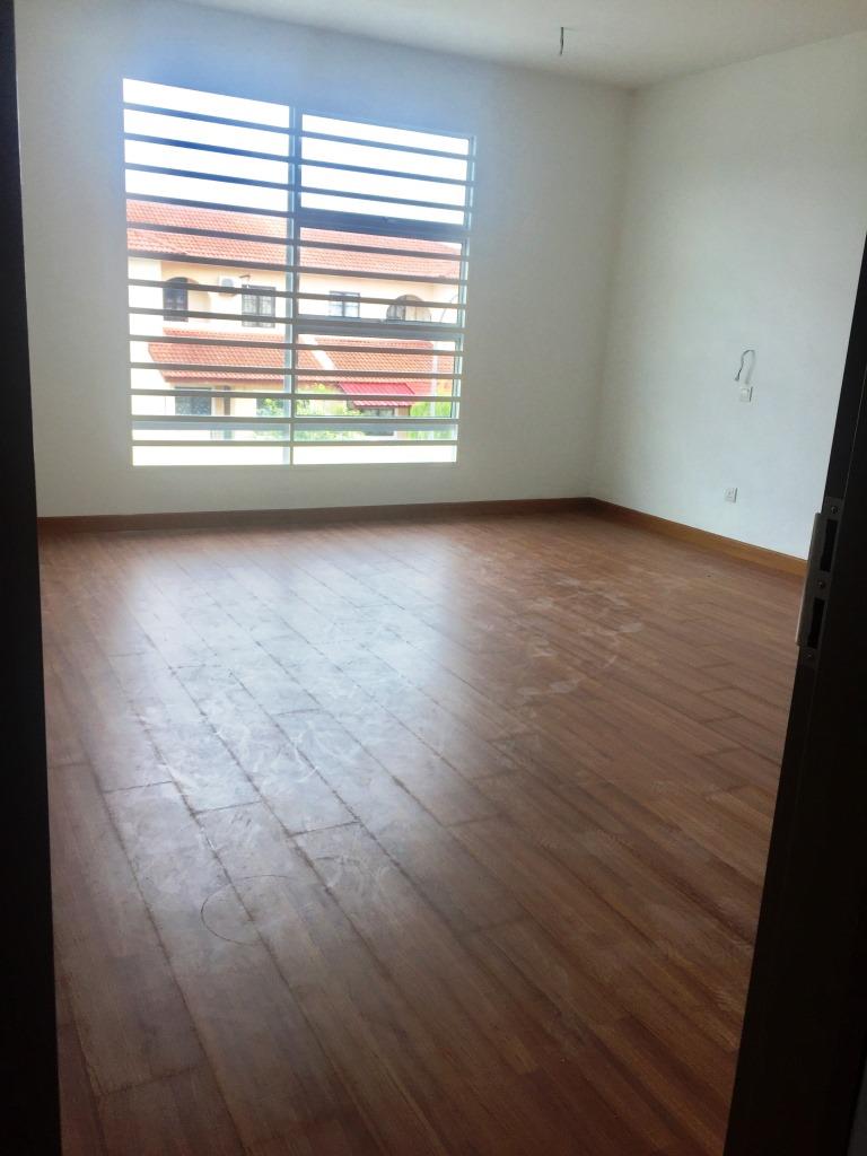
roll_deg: -3.2
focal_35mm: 29
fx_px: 968
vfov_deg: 61.7
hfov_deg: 48.2
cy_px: 578
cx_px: 434
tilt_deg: -14.2
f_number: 2.2
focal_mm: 4.15
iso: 32
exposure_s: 1/148
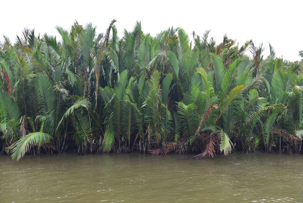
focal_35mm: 34
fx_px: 286
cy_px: 102
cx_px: 152
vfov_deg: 38.9
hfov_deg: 55.8
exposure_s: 1/100
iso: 100
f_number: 5
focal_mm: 34
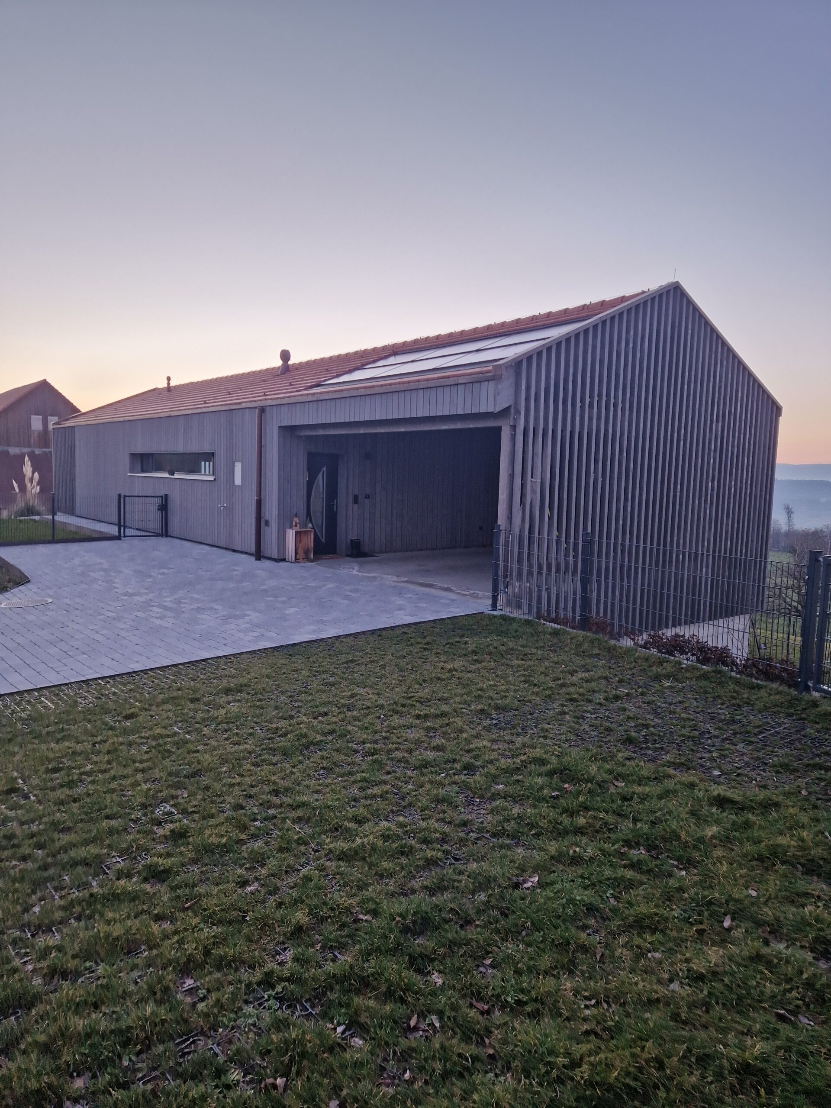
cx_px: 416
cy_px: 554
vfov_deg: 73.9
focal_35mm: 23
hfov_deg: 58.9
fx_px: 736
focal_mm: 5.4
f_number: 1.8
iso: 200
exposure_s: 1/180
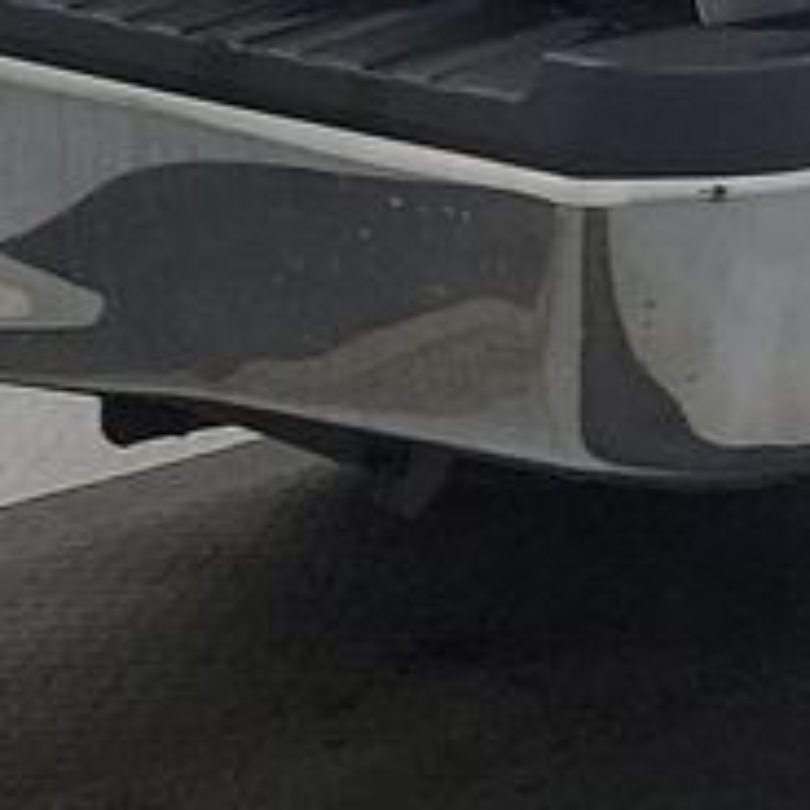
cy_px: -951
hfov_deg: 8.9
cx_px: 1677
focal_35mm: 184
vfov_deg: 8.8
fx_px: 4871
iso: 143
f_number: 1.8
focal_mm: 6.7
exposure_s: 1/59
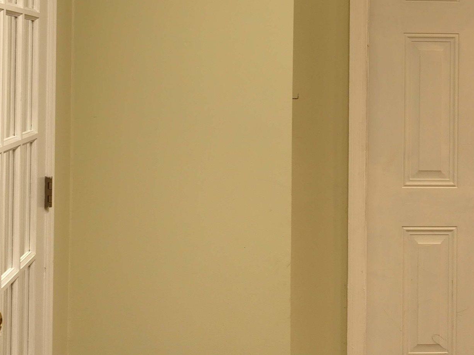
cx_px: 256
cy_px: 61
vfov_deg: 23.9
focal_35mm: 60
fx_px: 821
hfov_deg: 32.2
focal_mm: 12.29
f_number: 2.8
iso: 100
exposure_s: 1/30
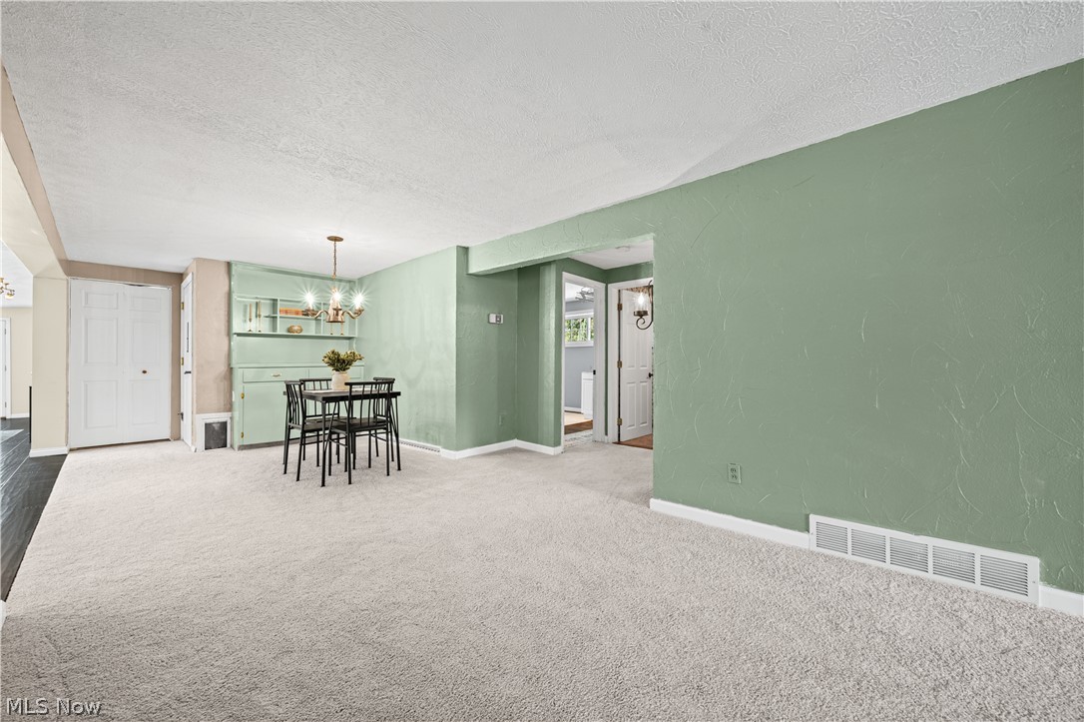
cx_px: 542
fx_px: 391
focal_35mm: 13
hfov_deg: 108.4
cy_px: 361
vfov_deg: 85.4
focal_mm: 13
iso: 250
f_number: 9
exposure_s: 1
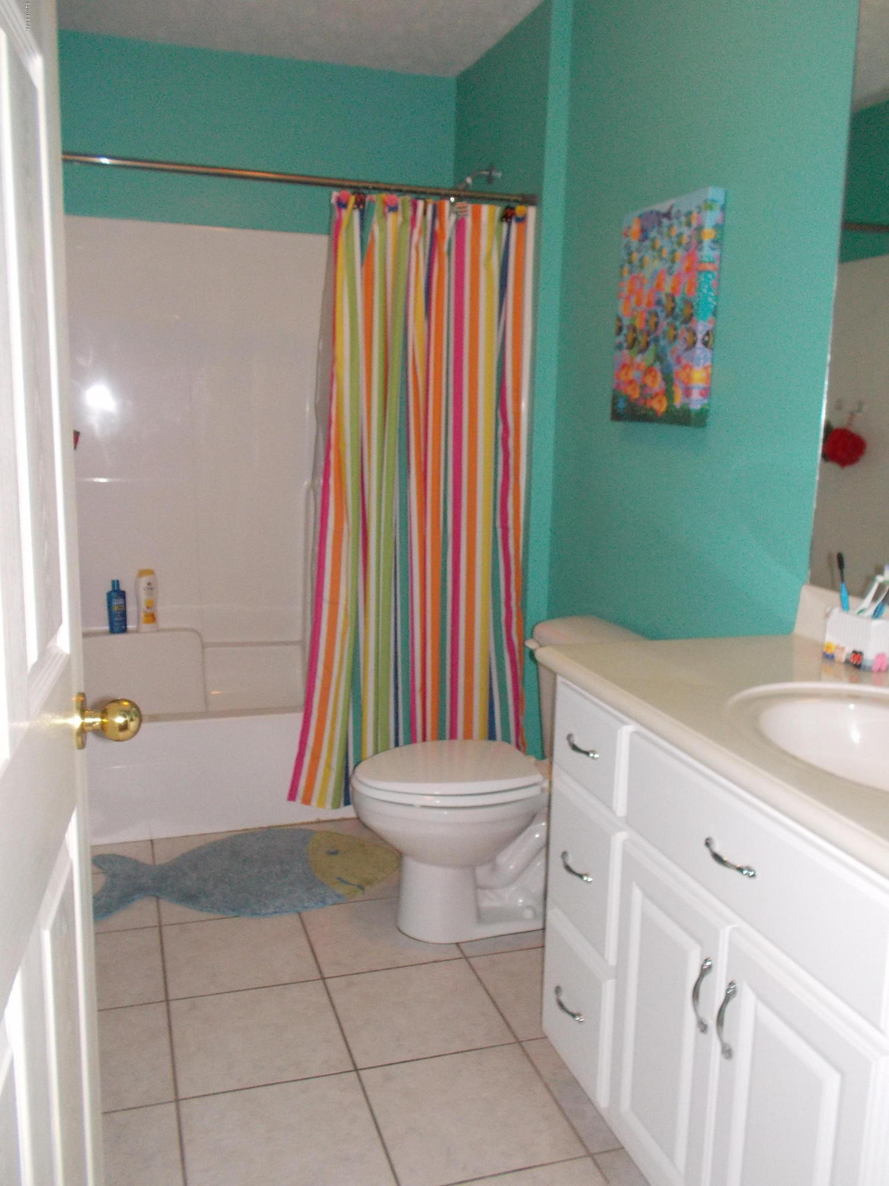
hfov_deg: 48.2
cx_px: 444
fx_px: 993
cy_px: 593
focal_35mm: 29
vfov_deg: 61.7
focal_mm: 4.1
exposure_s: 1/25
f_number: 3.3
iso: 200
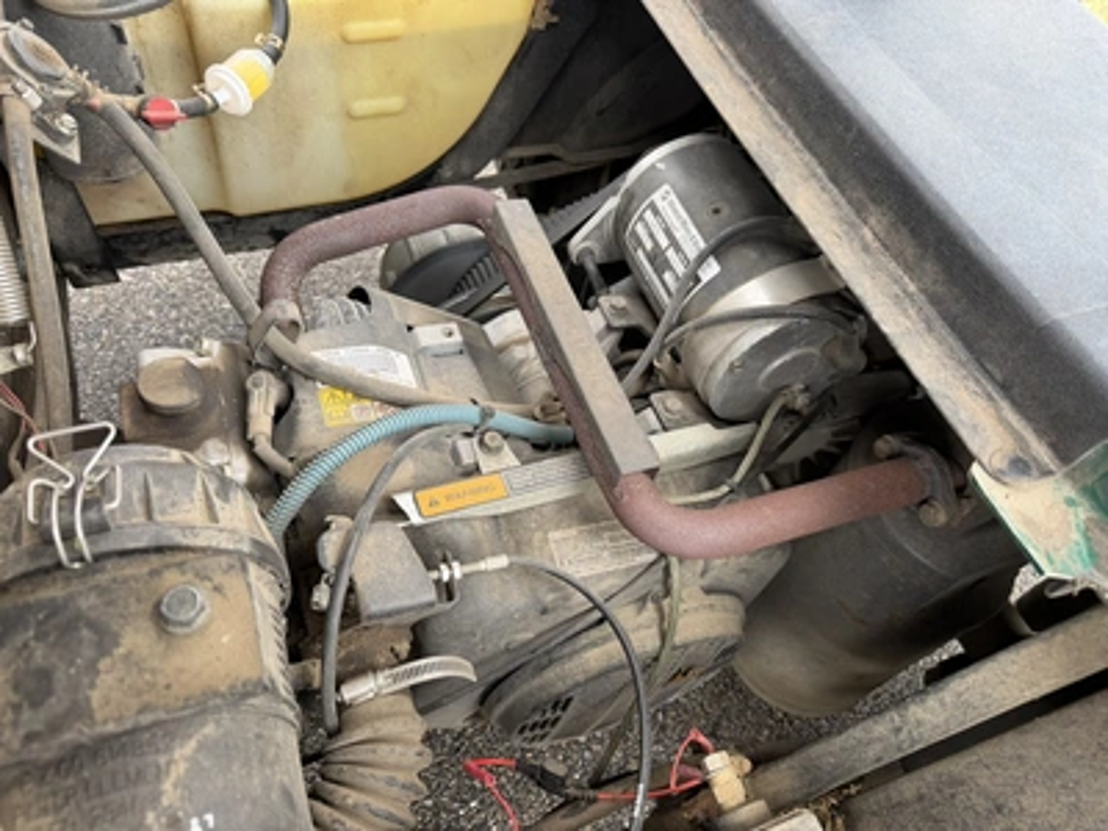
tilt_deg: -53.2
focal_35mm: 24
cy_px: 416
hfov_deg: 71.6
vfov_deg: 56.8
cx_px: 554
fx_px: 768
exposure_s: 1/138
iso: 64
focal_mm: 6.76
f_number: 1.78
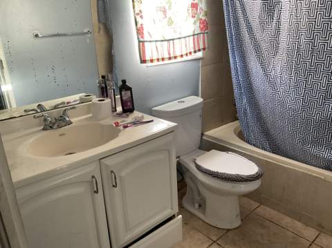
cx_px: 166
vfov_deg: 48.2
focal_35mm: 29
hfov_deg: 61.7
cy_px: 124
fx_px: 278
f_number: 1.8
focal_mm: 3
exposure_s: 1/61
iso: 64
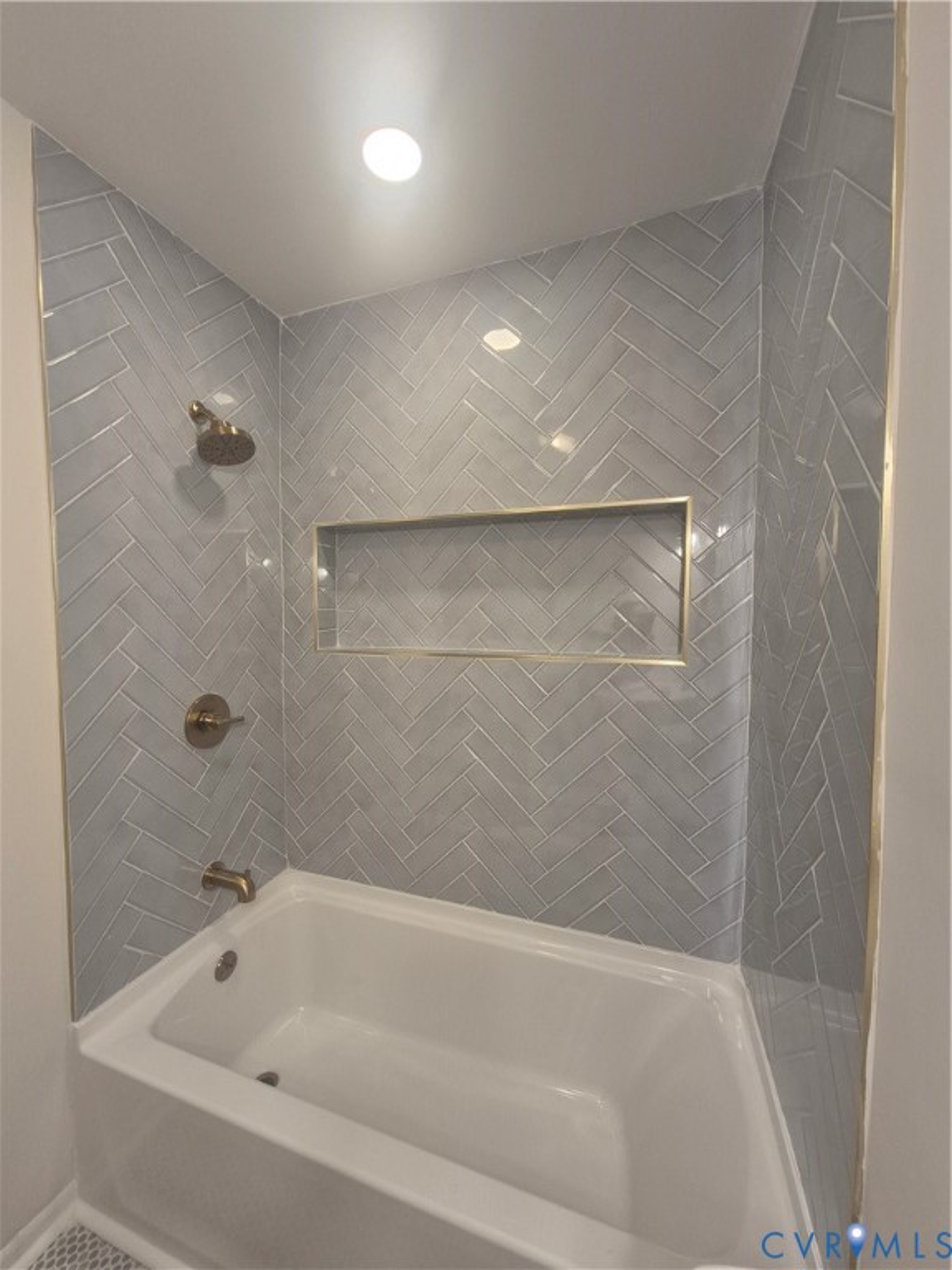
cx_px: 476
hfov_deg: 89.9
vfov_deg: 106.2
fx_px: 477
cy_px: 635
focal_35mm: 13
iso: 80
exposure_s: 1/60
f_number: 2.2
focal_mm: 1.74
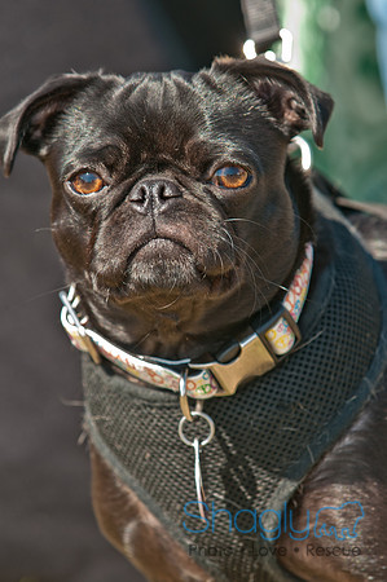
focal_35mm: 278
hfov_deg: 4.9
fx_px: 4485
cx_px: 194
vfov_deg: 7.4
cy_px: 291
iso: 200
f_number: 5.6
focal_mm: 185
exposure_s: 1/200
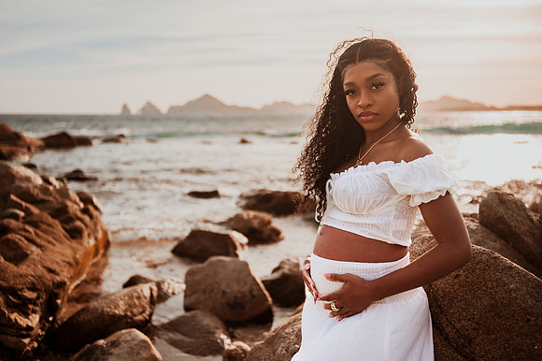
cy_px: 180
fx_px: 541
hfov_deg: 53.2
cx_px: 271
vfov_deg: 36.8
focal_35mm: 36
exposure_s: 1/4000
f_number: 1.8
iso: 125
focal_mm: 35
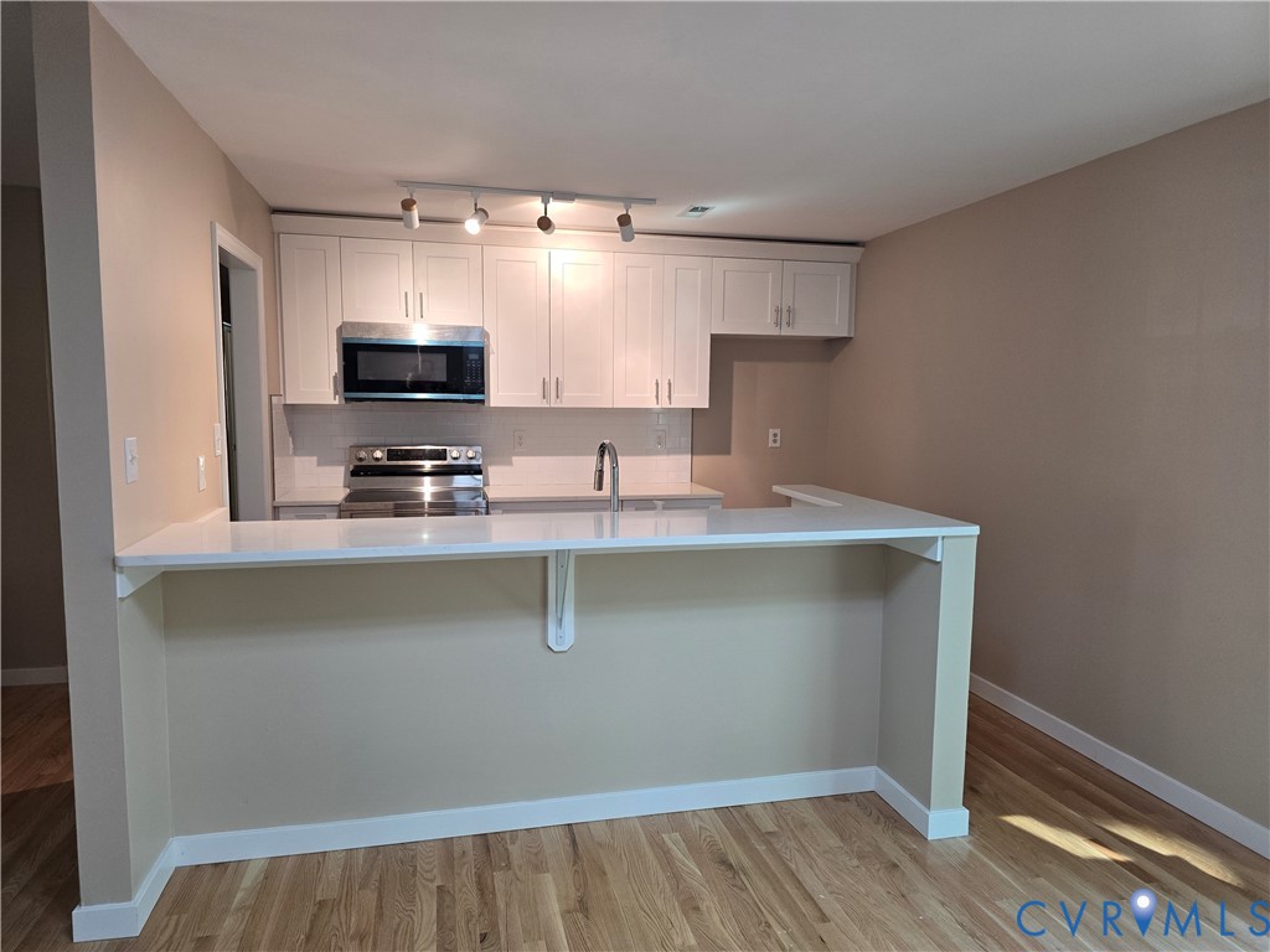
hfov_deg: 73.9
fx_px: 844
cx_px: 635
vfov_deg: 58.9
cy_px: 476
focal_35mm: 23
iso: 250
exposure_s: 1/120
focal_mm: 6.3
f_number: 1.7
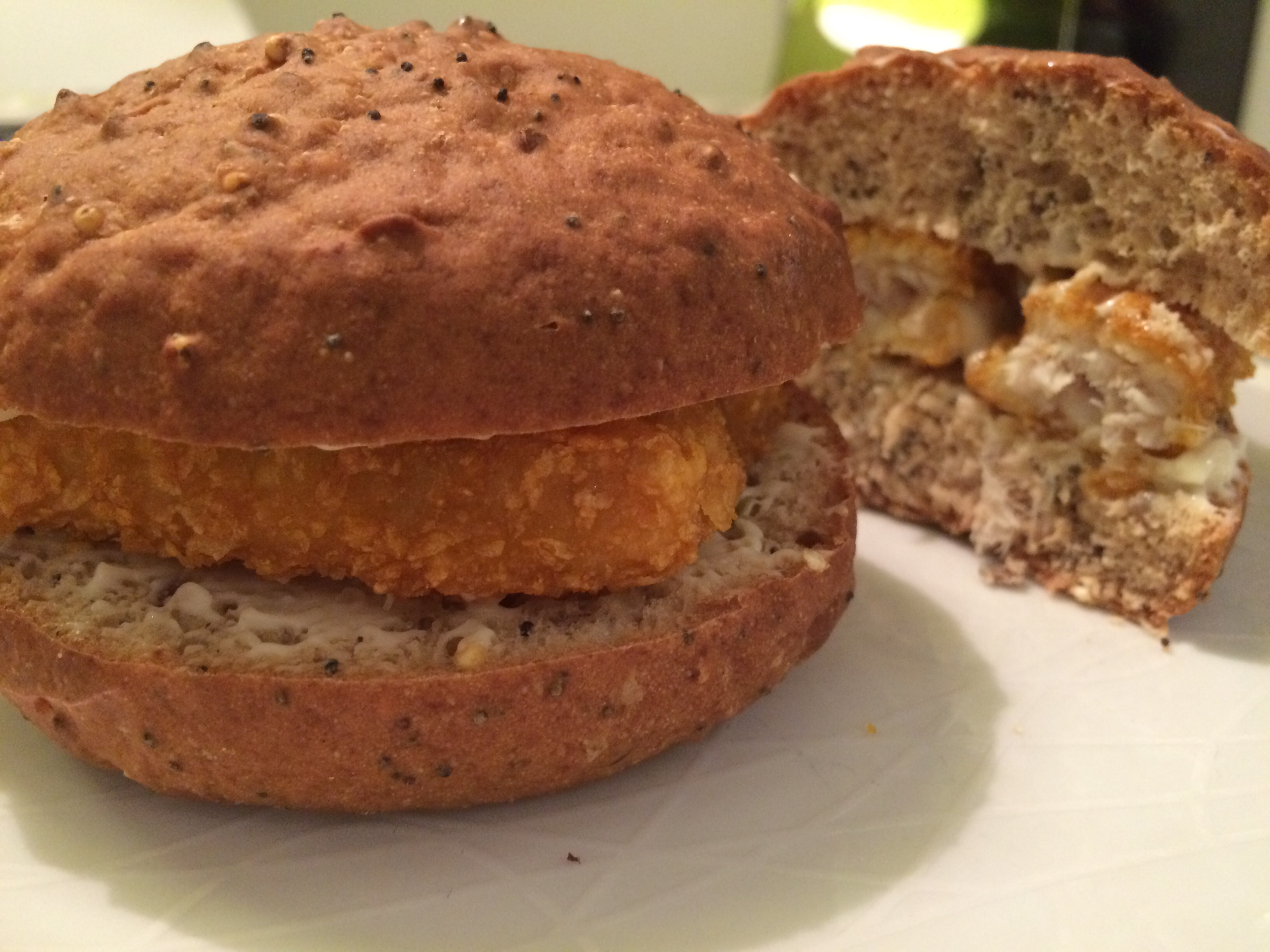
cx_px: 635
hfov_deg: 61.7
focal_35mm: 29
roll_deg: +0.9
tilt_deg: -21.8
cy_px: 476
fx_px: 1064
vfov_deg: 48.2
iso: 320
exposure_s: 1/25
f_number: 2.2
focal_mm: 4.15
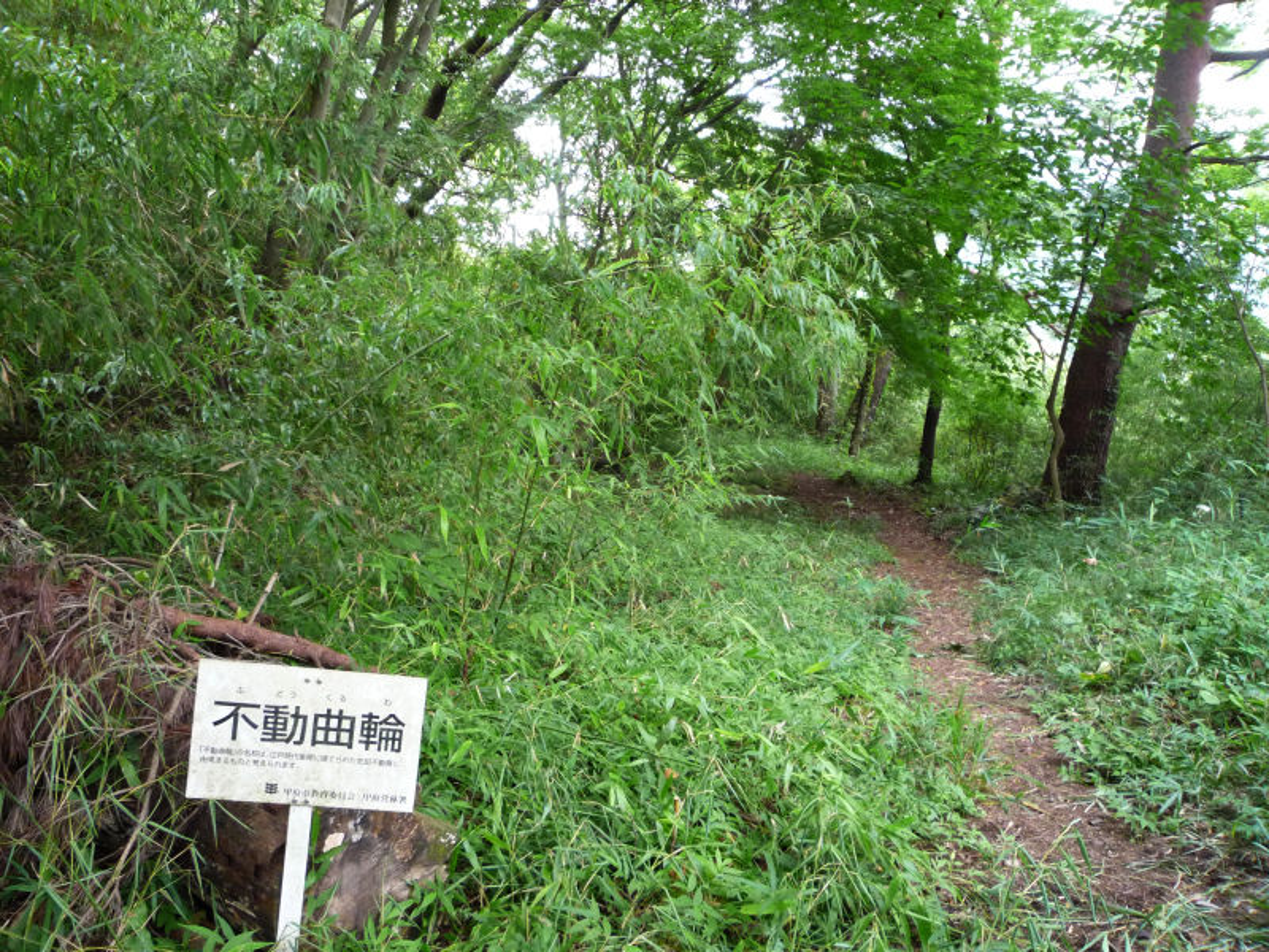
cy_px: 476
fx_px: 1100
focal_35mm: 30
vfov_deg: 46.8
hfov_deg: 60.0
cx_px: 634
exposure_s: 1/30
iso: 250
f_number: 3.3
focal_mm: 5.2
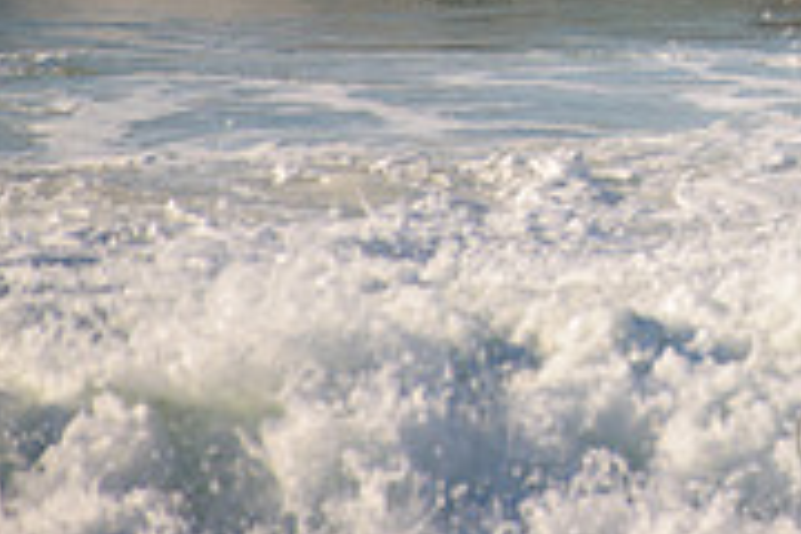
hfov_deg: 1.3
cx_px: 1139
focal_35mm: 1607
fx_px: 35753
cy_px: -300
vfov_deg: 0.9
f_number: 5.6
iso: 140
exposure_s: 1/1600
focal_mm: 500
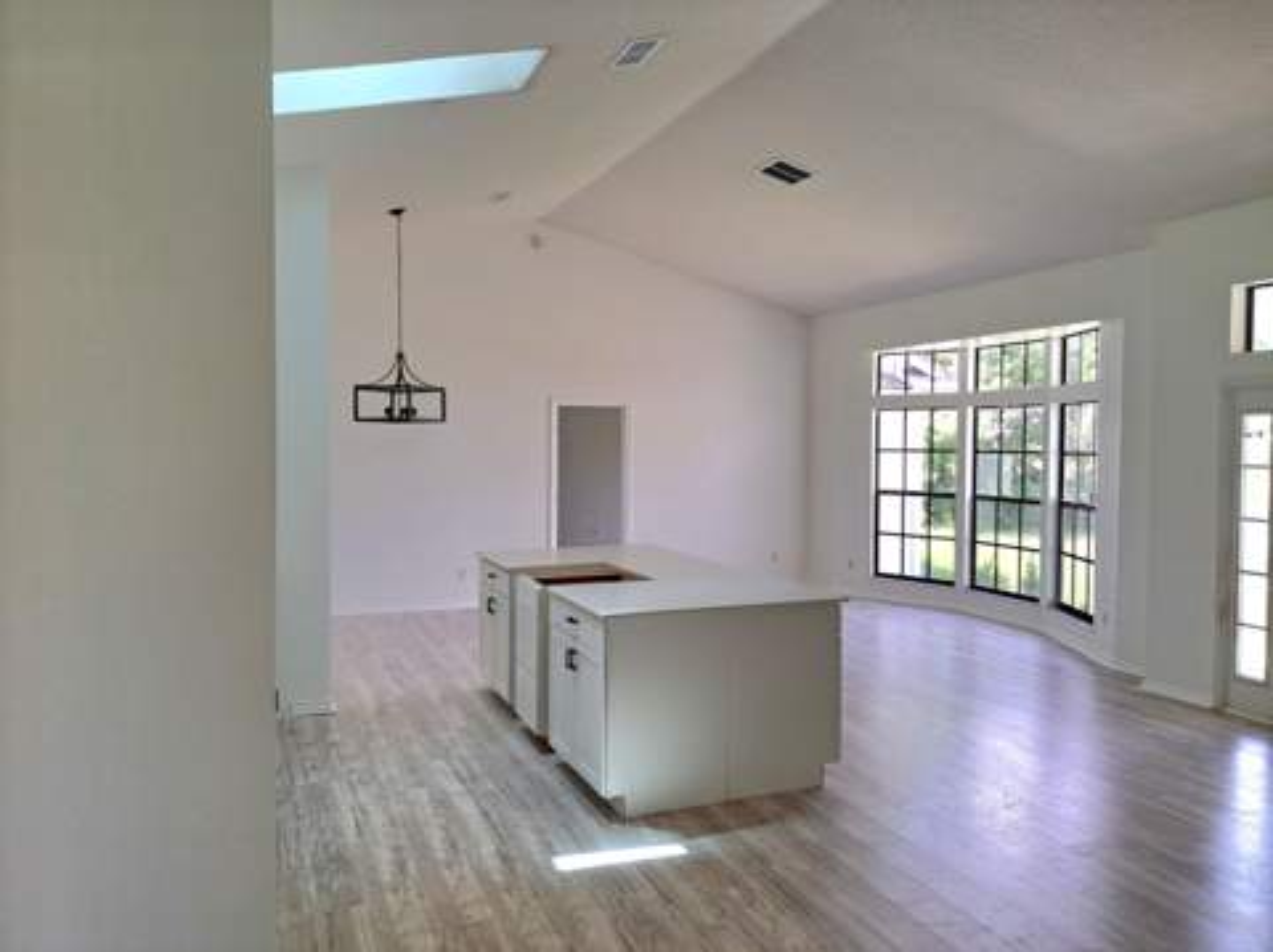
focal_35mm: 24
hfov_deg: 71.7
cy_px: 476
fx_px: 882
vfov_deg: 56.7
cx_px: 636
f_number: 1.8
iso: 50
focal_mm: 5.23
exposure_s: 1/60.2
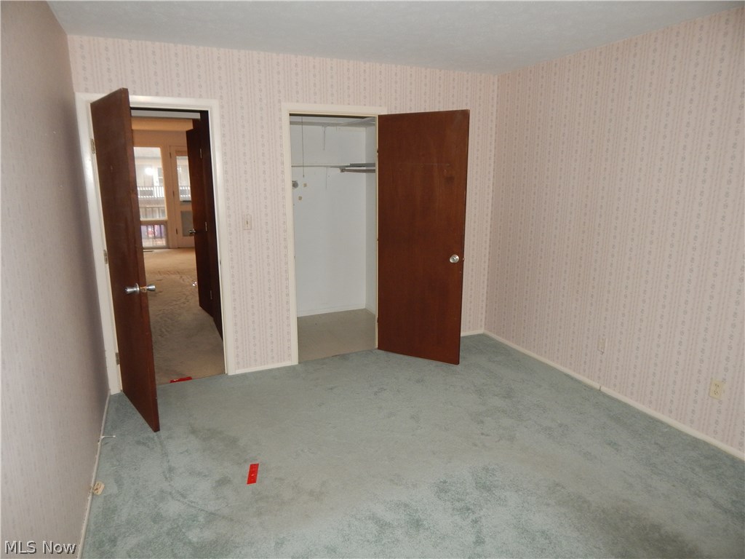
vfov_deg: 61.1
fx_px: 473
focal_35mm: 22
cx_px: 372
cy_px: 280
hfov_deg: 76.4
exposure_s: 1/30
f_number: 3
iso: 200
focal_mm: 4
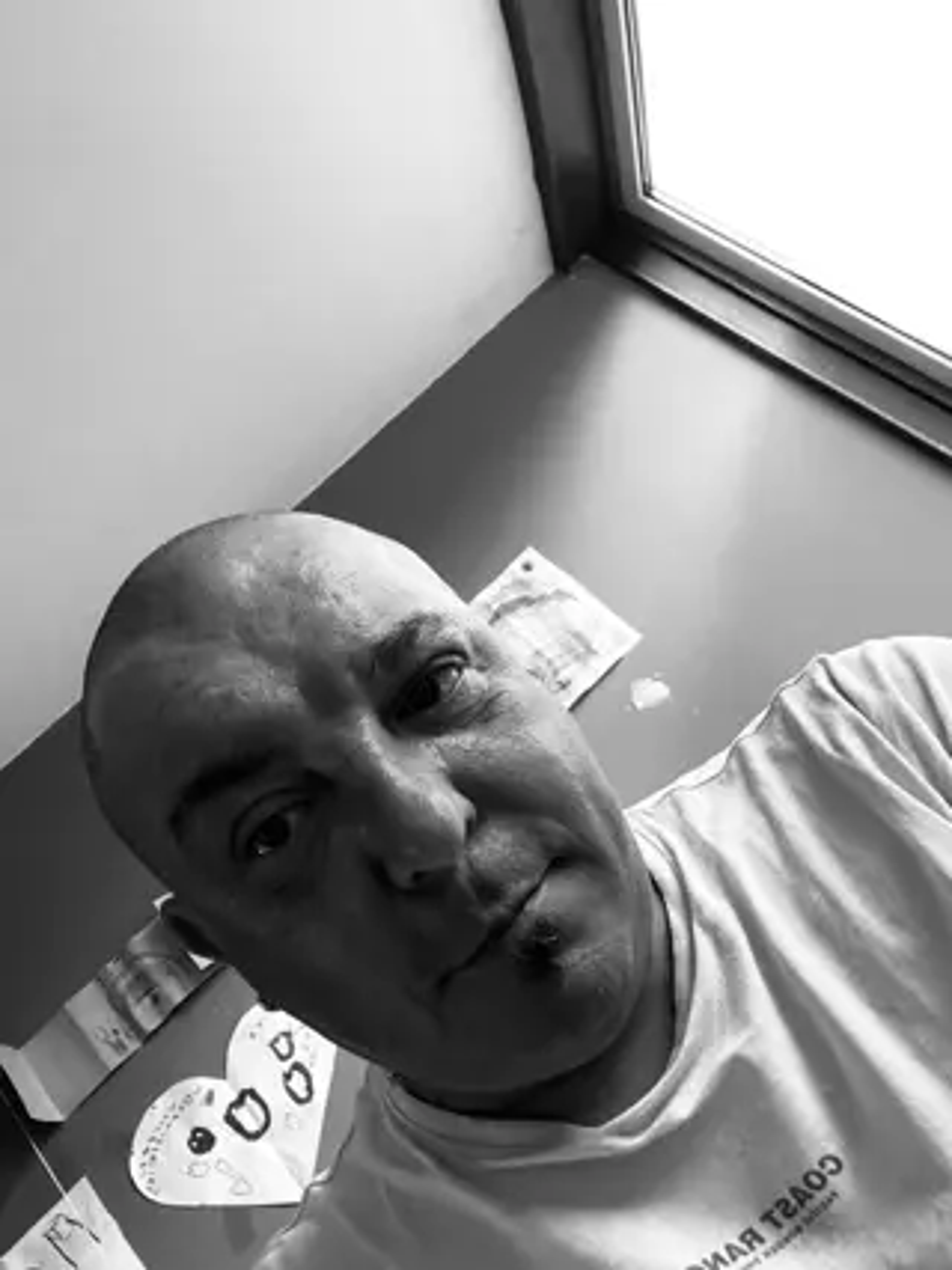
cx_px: 476
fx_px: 1101
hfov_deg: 46.8
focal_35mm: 30
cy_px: 635
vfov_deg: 60.0
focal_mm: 2.71
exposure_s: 1/60
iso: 200
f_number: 2.2
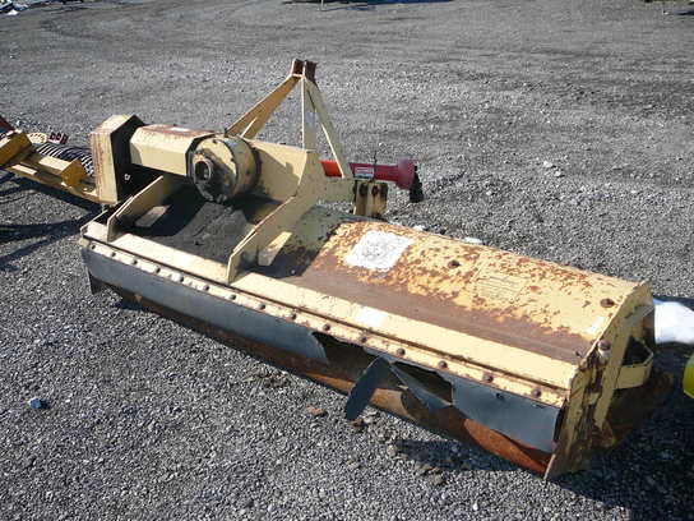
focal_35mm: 35
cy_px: 260
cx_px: 347
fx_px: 702
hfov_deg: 52.6
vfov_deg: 40.7
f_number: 2.8
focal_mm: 5.2
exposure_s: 1/640
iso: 80
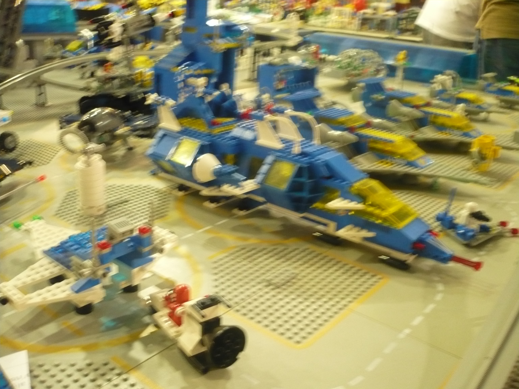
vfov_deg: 40.7
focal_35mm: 35
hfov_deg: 52.6
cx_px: 260
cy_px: 194
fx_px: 525
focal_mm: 5.8
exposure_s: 1/6
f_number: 2.8
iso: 400
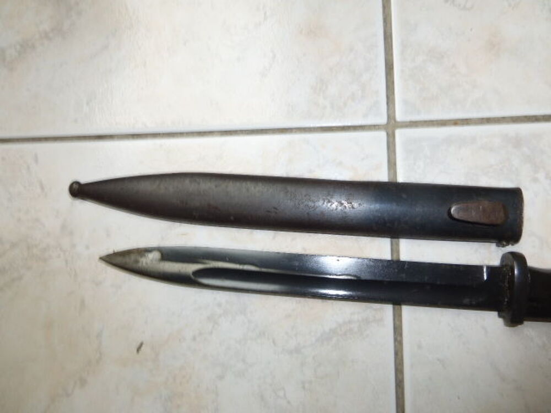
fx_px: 382
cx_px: 276
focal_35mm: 24
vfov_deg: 56.8
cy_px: 206
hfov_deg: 71.6
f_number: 3.3
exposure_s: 1/25
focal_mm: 4.3
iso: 100
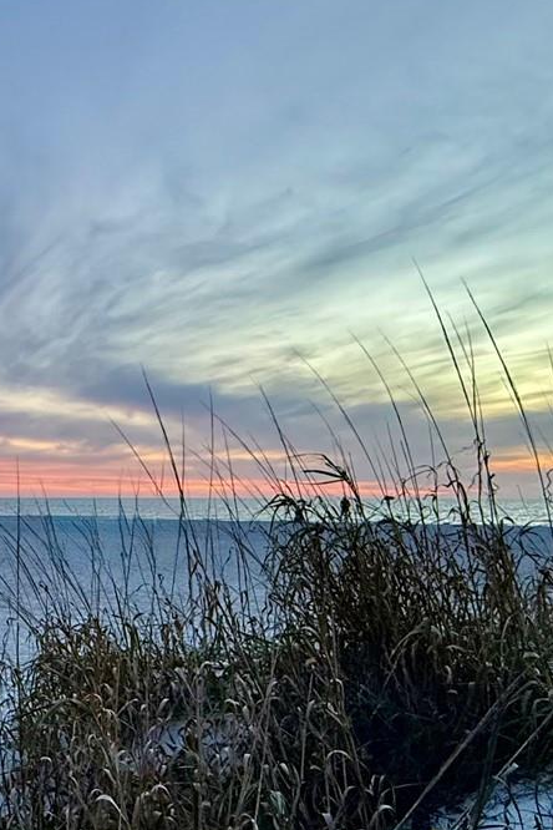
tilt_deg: -0.8
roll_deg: -0.1
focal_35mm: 35
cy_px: 515
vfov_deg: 53.9
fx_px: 806
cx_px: 60
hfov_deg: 35.7
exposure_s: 1/99
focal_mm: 2.22
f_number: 2.2
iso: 250
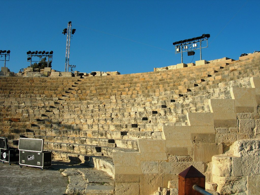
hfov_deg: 49.0
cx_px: 130
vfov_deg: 37.7
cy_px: 98
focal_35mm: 38
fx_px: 285
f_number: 4.8
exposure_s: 1/850
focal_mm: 7.8
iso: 50
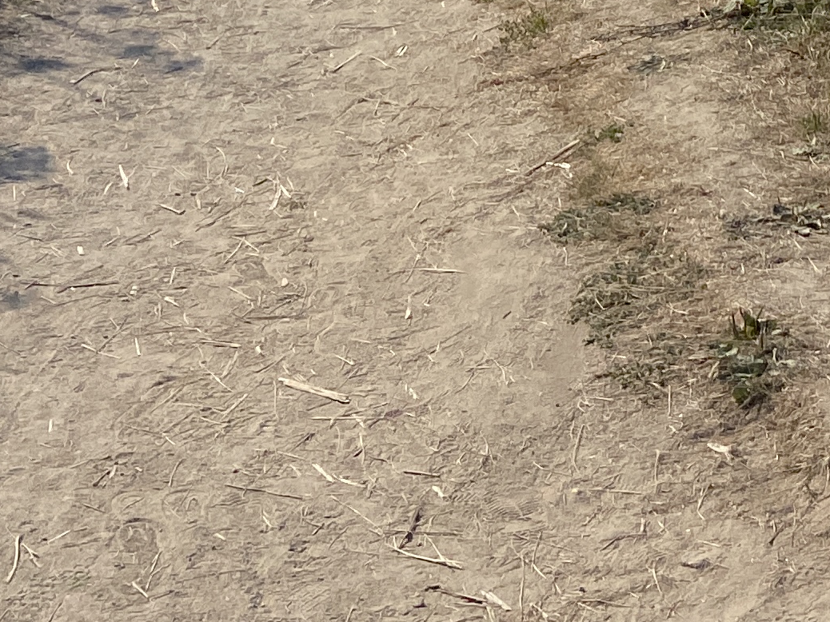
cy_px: -478
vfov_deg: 13.3
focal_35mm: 101
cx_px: 875
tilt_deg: -2.2
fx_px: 2421
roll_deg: -1.8
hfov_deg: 18.8
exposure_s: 1/6410
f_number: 1.8
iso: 32
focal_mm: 4.25
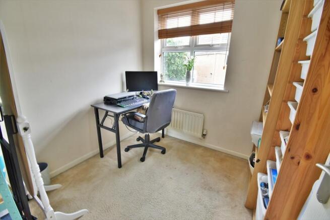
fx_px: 138
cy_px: 110
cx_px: 165
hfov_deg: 100.4
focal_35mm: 15
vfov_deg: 77.4
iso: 200
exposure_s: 1/5
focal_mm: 10
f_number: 9
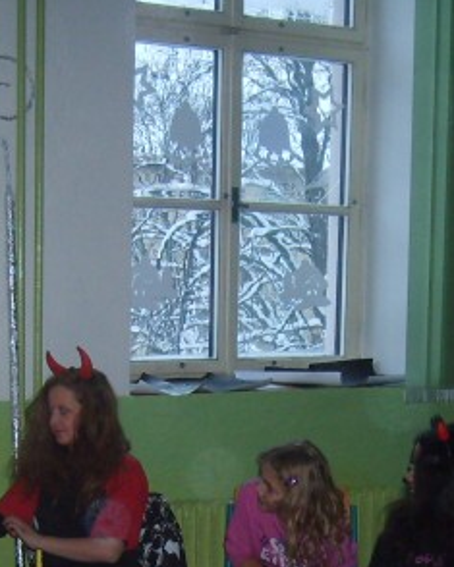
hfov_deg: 16.5
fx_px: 1563
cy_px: 561
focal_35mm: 93
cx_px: 184
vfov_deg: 20.0
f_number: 2.8
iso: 126
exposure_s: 1/45
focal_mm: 5.8
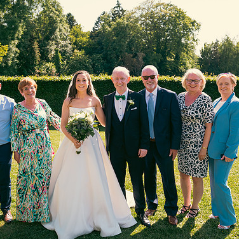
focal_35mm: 38
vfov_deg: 43.9
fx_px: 297
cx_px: 102
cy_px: 122
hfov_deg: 43.7
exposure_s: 1/400
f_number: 5.6
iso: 200
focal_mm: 29
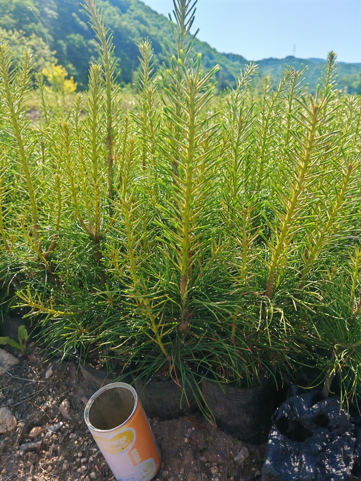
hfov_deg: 51.3
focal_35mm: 27
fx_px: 376
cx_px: 180
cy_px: 240
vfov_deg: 65.3
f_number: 1.9
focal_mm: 6.67
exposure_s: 1/1100
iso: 50
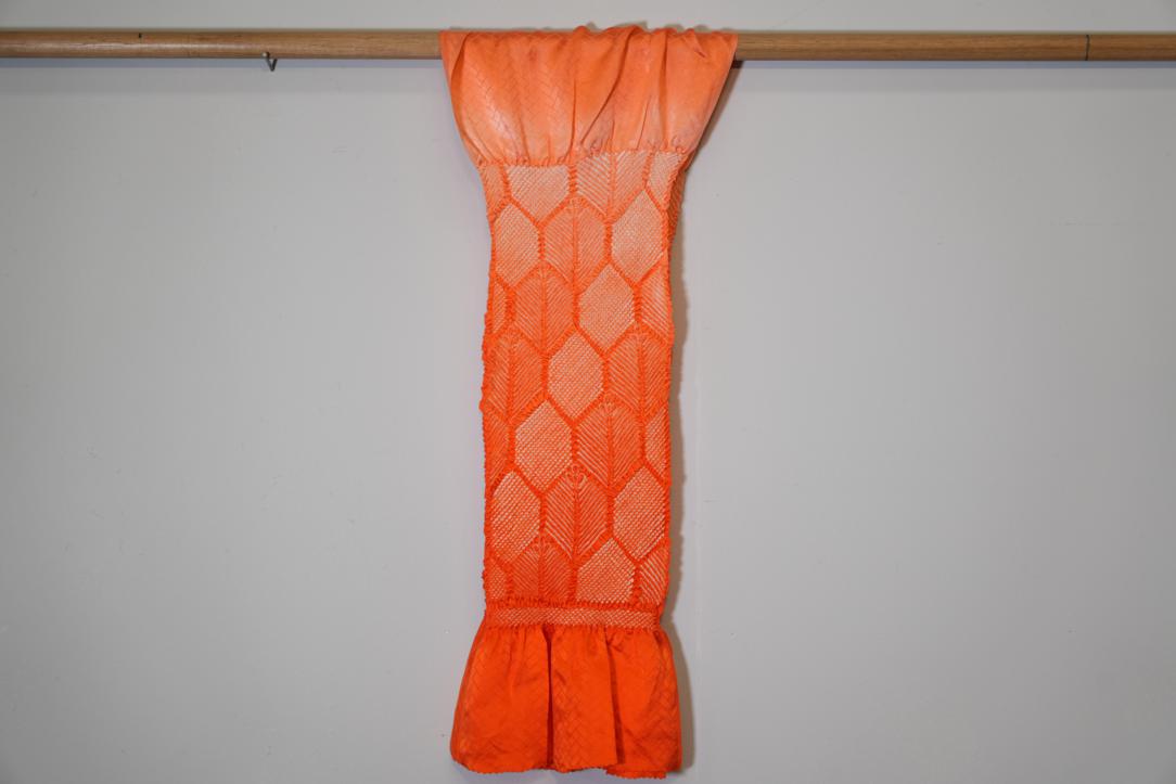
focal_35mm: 97
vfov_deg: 14.1
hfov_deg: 21.0
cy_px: 392
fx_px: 3169
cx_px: 588
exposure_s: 1/100
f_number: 4
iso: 320
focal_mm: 97
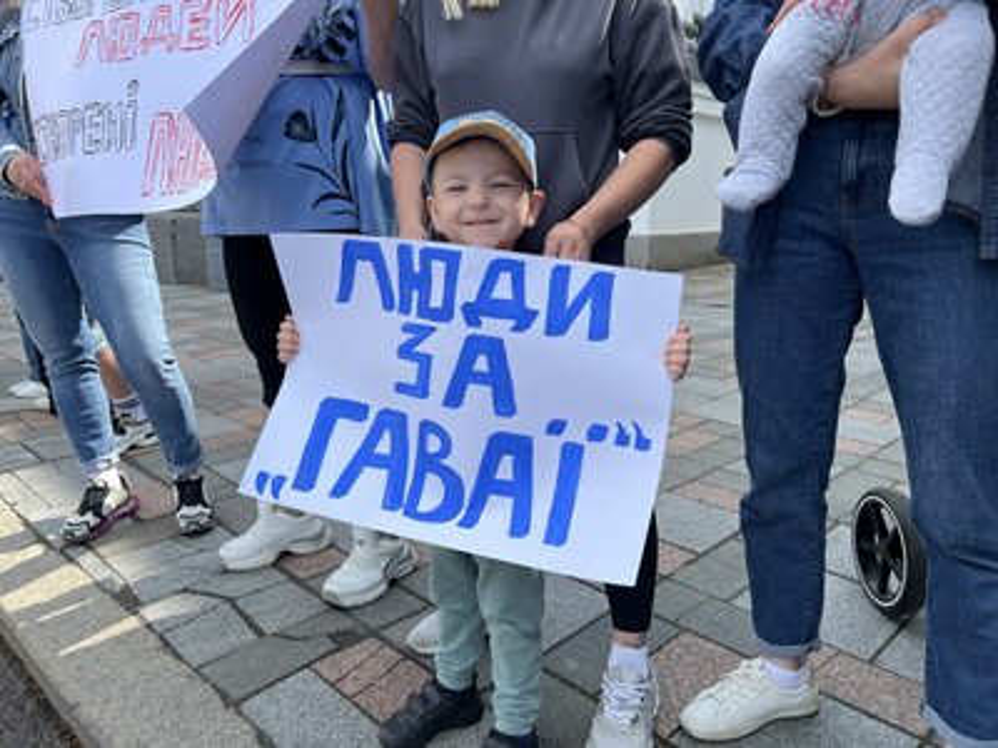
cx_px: 499
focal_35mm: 26
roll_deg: -0.1
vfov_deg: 53.1
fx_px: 750
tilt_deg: -12.9
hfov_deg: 67.3
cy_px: 374
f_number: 1.5
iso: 50
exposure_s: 1/1575
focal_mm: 5.7
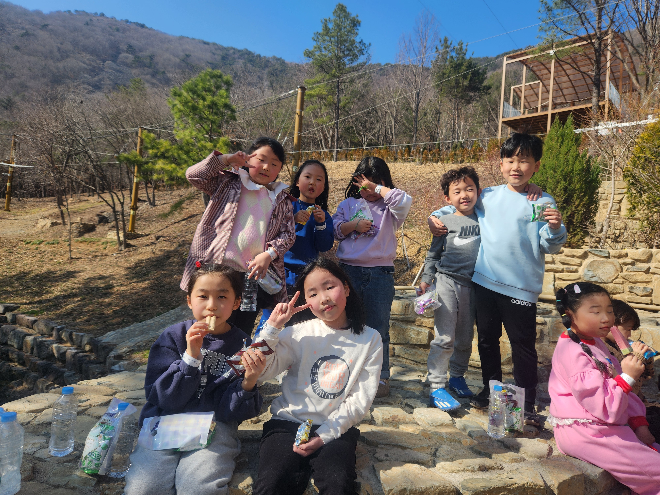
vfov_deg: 58.9
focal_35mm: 23
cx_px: 330
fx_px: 439
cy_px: 248
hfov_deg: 73.9
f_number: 1.8
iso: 20
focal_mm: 5.4
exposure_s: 1/1212
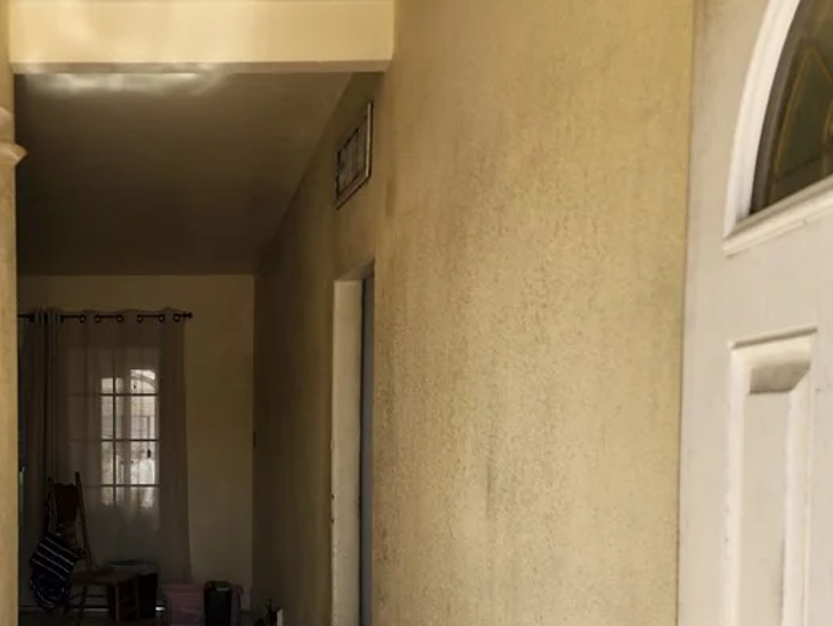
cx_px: 162
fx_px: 1084
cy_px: 471
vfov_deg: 31.6
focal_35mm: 45
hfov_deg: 40.3
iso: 12
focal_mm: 6.4
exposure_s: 1/240
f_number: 1.8
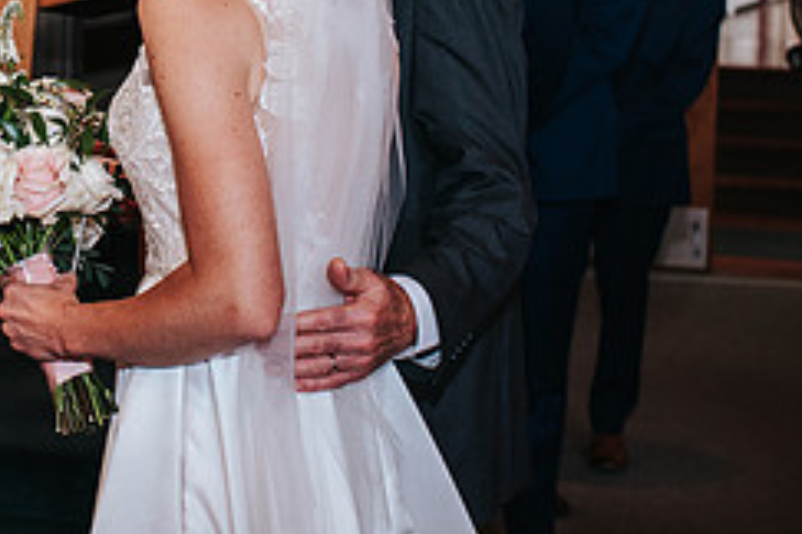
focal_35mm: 93
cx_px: 21
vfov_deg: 14.4
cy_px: -15
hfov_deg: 21.2
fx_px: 2072
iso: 1000
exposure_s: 1/125
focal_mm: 35
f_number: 3.2
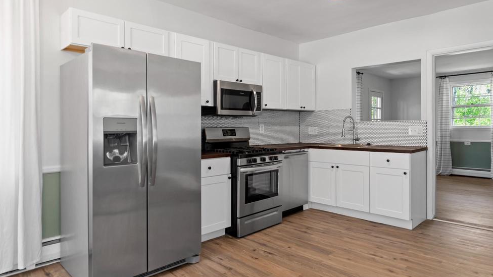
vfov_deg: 51.4
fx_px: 288
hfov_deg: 81.2
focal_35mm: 22
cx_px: 239
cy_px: 147
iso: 400
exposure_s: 1/25
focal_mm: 20
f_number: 6.3
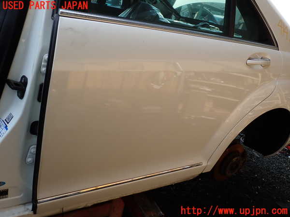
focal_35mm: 30
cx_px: 145
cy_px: 108
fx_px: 251
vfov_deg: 46.8
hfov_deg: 60.0
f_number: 3.2
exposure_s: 1/250
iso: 100
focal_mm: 5.4
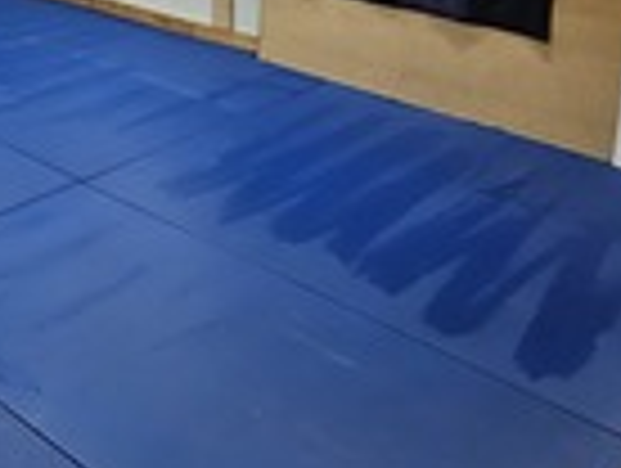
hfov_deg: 39.4
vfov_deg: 27.1
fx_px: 845
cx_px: 162
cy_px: -101
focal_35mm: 47
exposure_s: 1/60
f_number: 2.2
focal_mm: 2.2
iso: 200
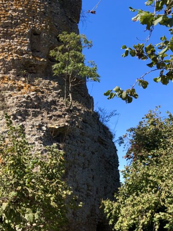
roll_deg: -1.5
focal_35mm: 54
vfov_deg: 35.3
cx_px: 39
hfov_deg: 26.6
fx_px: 360
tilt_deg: +20.4
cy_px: 83
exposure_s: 1/813
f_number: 1.8
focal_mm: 4
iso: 20
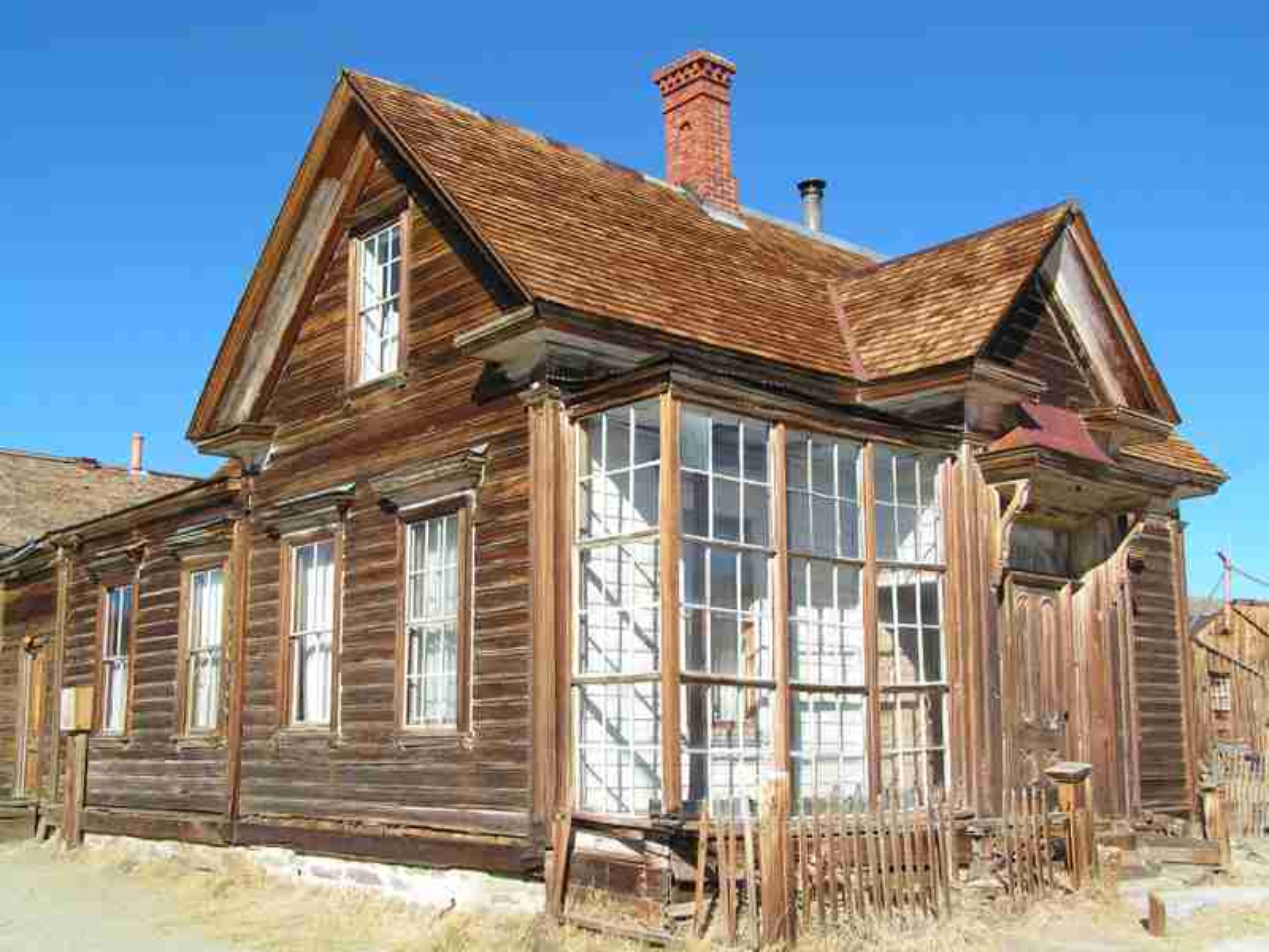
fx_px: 1393
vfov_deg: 37.7
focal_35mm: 38
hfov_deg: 49.0
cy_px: 476
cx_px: 634
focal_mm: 6.3
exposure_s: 1/320
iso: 50
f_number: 5.6
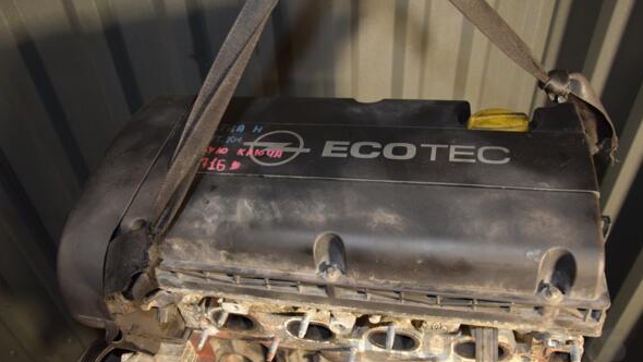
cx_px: 319
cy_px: 200
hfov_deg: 58.7
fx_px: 572
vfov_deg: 35.1
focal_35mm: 34
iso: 800
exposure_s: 1/125
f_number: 5
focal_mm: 21
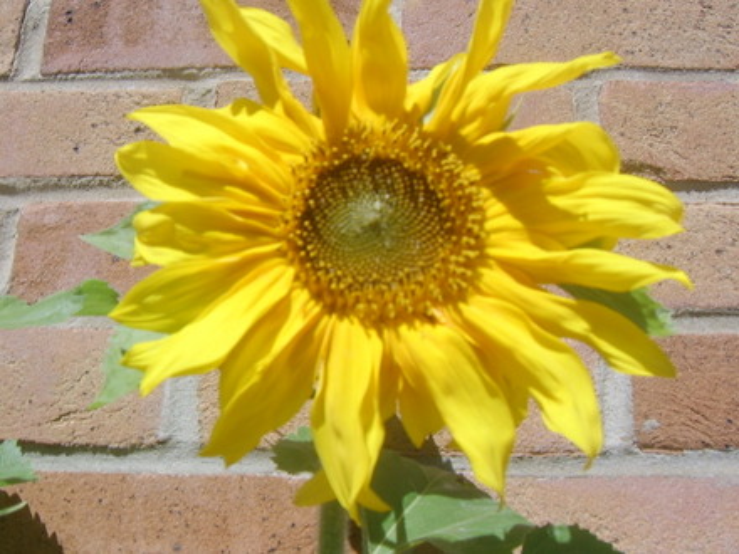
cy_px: 277
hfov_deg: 58.4
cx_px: 370
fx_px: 662
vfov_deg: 45.4
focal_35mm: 31
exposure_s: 1/176
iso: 50
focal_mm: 8.13
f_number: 6.7
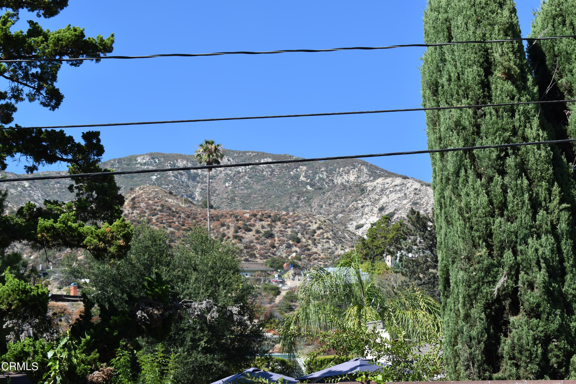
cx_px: 288
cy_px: 192
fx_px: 1248
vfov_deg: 17.5
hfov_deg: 26.0
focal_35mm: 78
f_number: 8
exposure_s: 1/250
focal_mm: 52
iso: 140
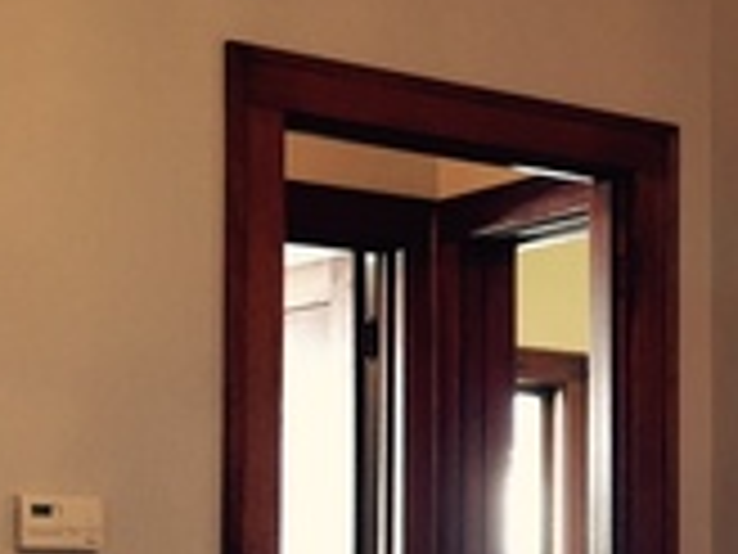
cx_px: 1215
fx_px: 2409
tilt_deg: +1.6
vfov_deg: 12.9
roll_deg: +0.0
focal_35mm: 113
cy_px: 559
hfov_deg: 15.6
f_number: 2.2
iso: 50
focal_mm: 4.15
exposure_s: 1/30
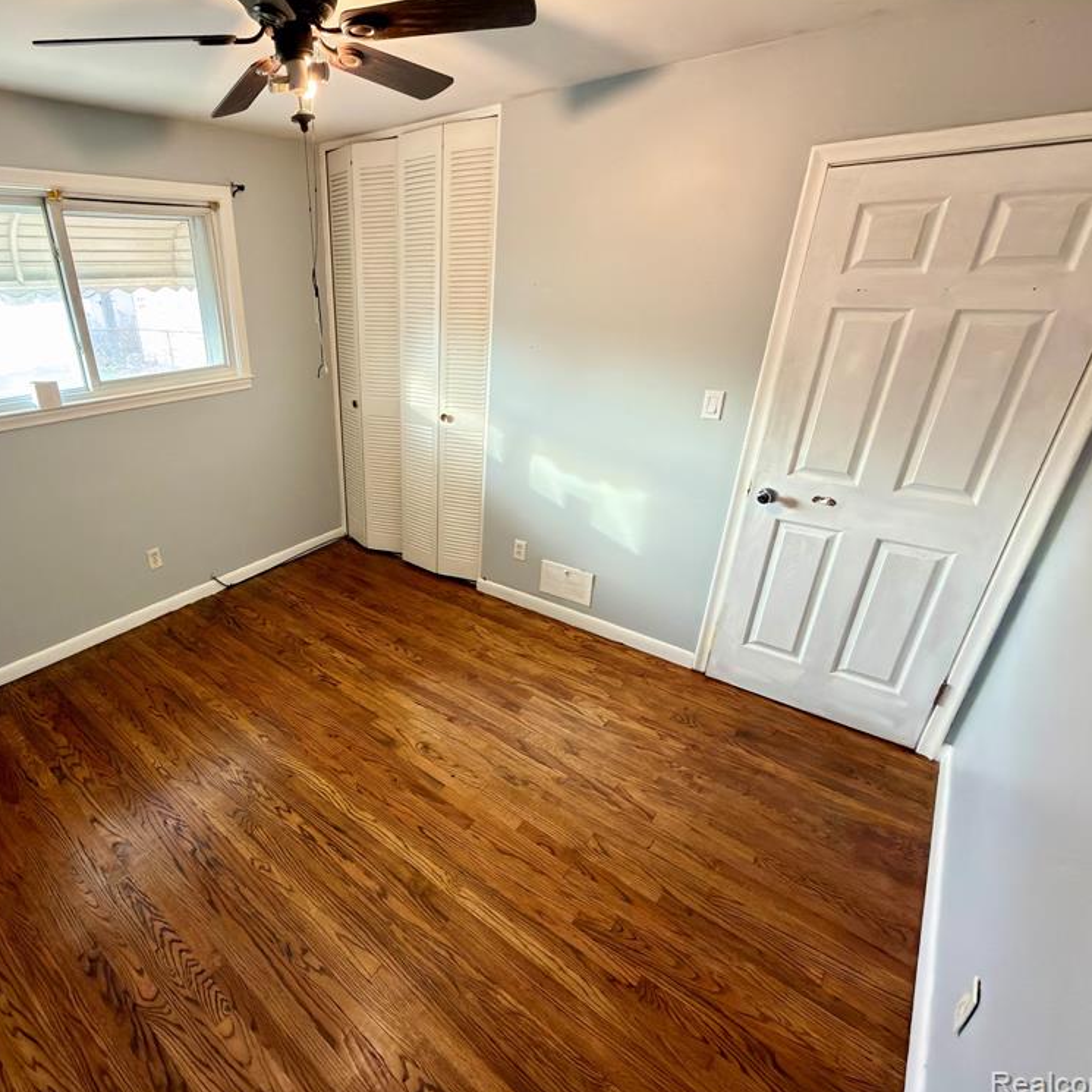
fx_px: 607
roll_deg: +1.3
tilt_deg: -24.5
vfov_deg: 84.0
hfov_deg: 81.9
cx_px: 388
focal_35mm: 17
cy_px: 544
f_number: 2.2
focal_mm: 2.22
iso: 250
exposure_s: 1/30
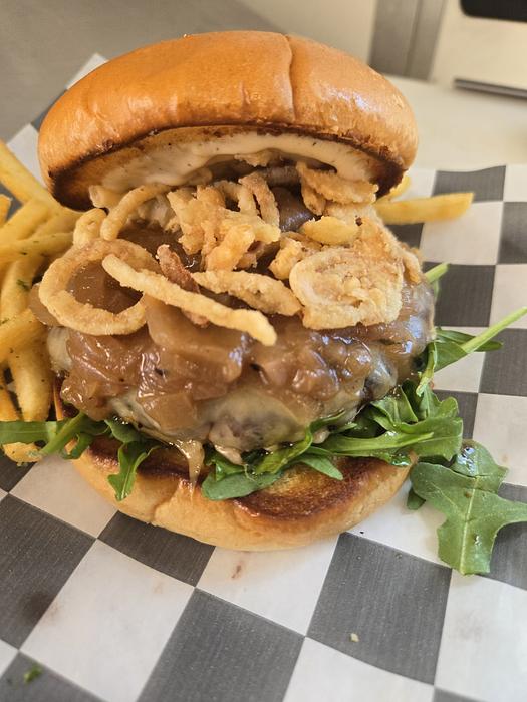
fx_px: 467
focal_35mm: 23
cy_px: 351
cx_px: 264
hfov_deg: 58.9
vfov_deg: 73.9
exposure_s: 1/120
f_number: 1.8
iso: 200
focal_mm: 5.4
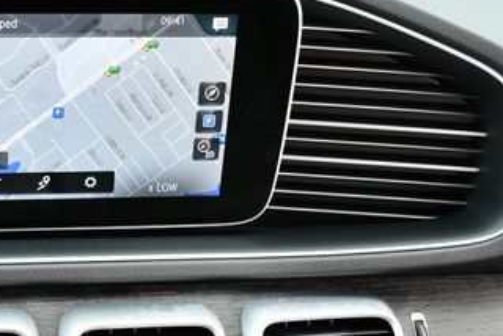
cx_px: 2
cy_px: 187
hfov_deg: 26.6
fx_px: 1007
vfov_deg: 19.0
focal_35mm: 72
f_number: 3.5
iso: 450
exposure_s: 1/250
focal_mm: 18
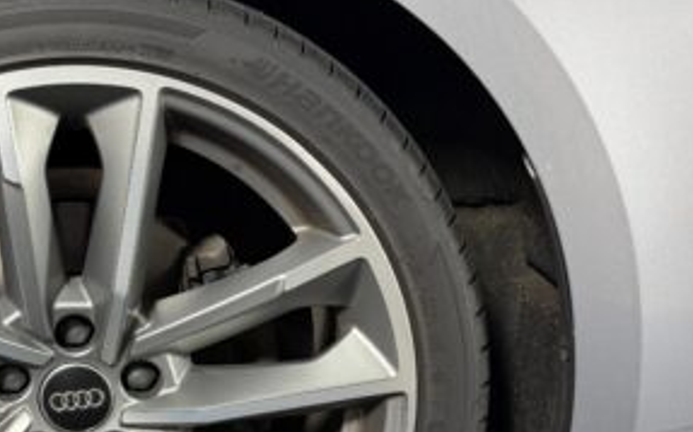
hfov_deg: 34.8
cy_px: 344
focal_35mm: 55
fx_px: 1038
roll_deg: -4.7
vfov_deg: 23.2
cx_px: 65
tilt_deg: -13.9
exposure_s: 1/50
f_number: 1.78
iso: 250
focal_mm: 6.76
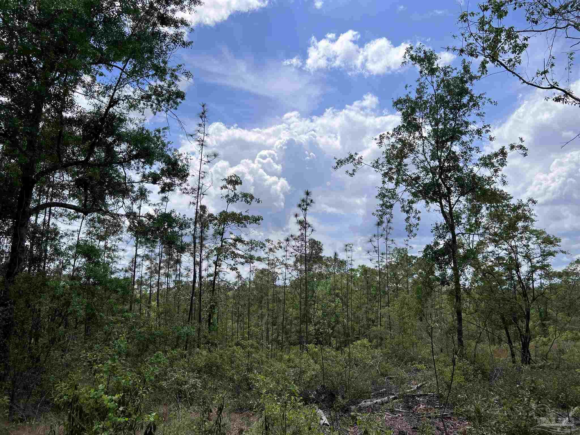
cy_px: 218
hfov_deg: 67.3
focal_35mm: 26
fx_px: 436
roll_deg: +0.5
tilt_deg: +9.9
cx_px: 290
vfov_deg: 53.1
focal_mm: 5.7
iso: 50
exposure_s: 1/9434
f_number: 1.5
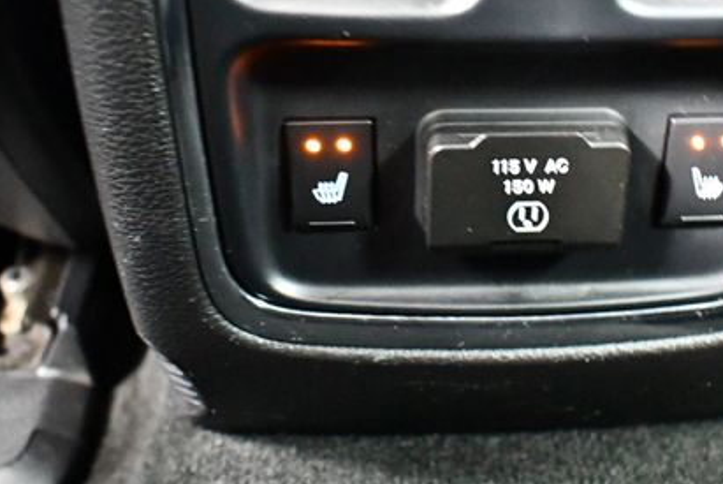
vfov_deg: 24.2
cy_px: 190
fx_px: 1126
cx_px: 436
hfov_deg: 35.5
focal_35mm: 56
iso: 12800
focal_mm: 18
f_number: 3.5
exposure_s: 1/10
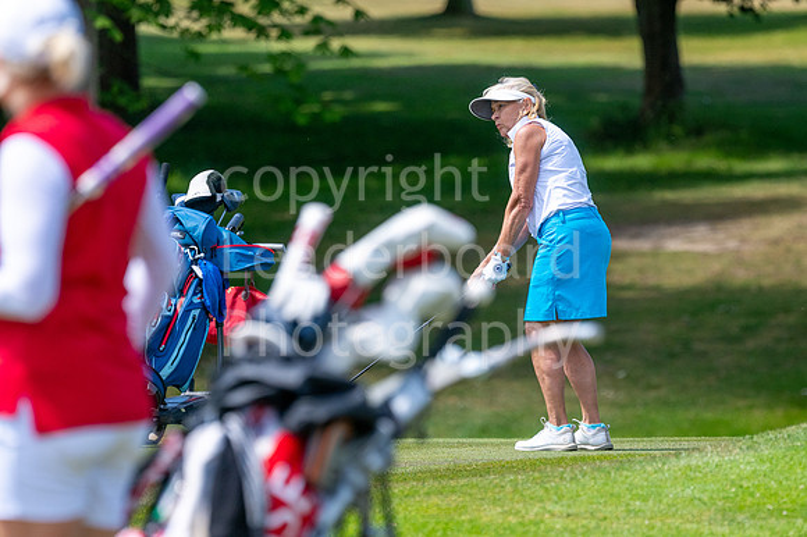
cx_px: 404
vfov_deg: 3.1
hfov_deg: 4.6
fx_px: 10081
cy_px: 268
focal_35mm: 450
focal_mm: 300
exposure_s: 1/1600
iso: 320
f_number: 5
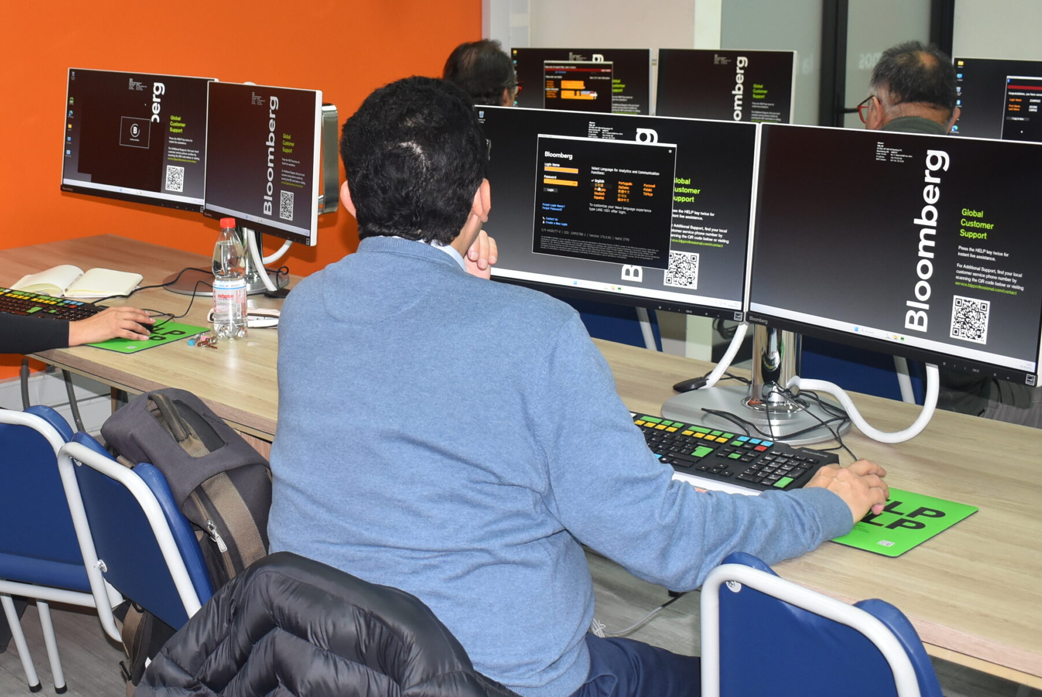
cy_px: 269
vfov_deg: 26.5
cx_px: 310
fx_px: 1477
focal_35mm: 51
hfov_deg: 38.2
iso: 800
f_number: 4.8
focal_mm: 24
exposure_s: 1/90
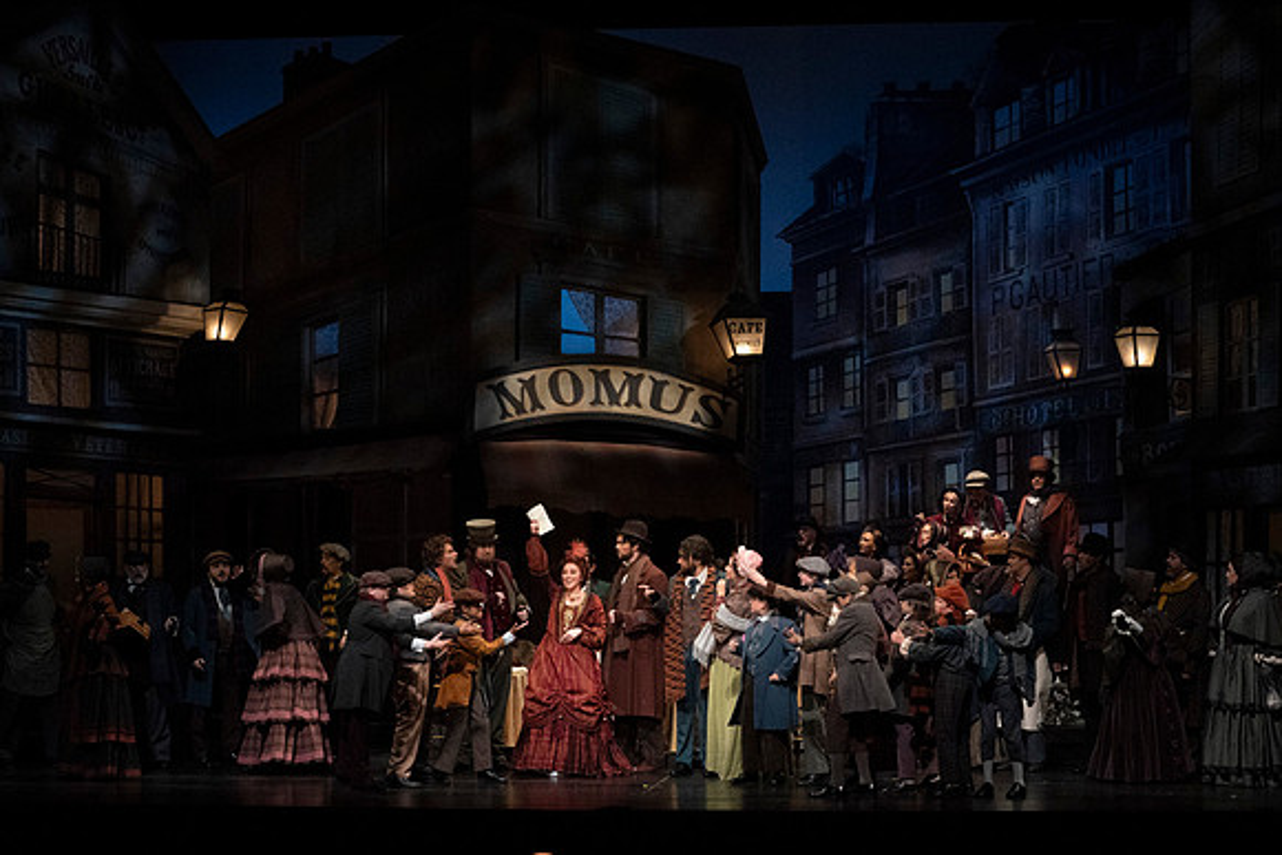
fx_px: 2849
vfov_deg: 17.1
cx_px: 641
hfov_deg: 25.4
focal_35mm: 80
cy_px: 428
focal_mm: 80
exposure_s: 1/400
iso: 16000
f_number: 13
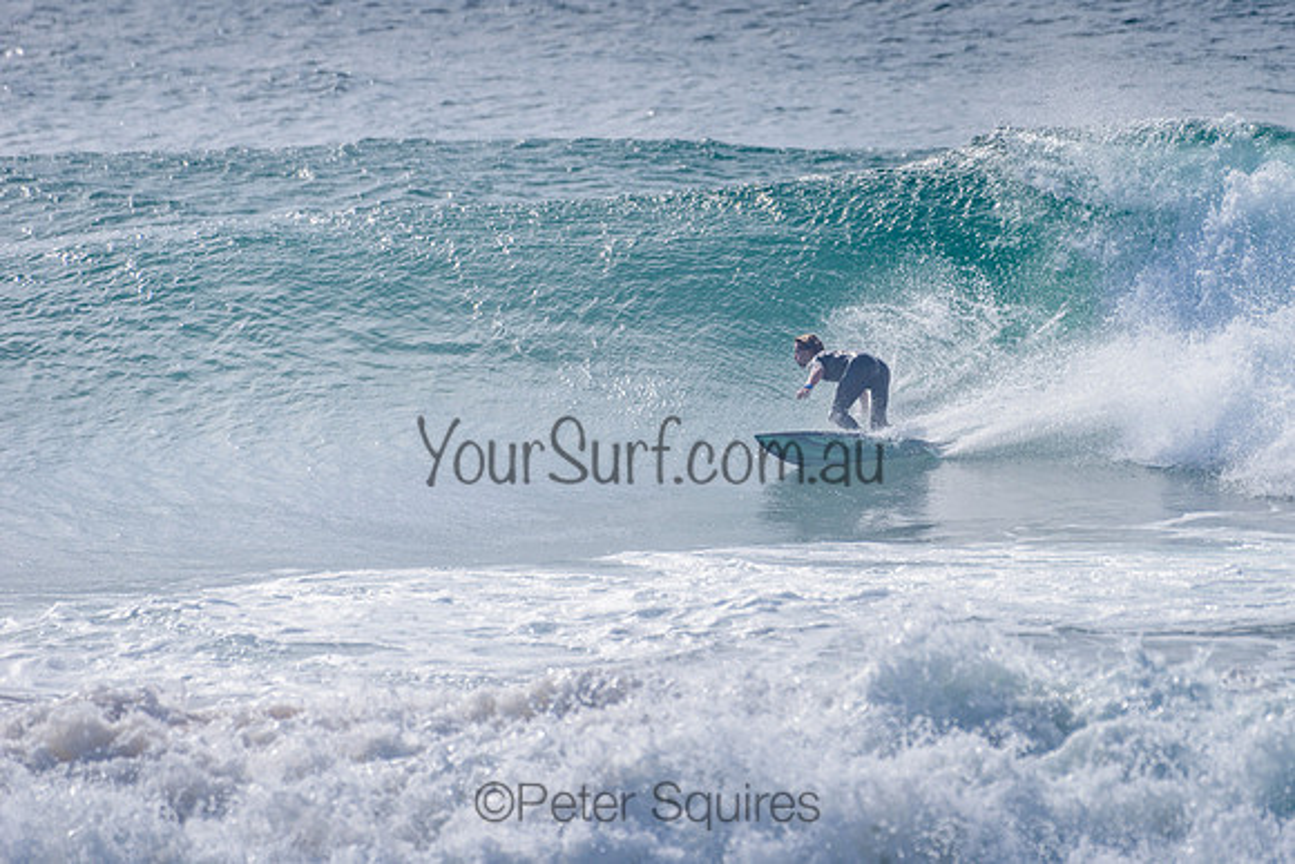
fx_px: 22025
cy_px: 335
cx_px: 793
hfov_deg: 3.4
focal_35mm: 612
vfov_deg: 2.2
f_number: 5.6
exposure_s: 1/2000
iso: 72
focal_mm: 500
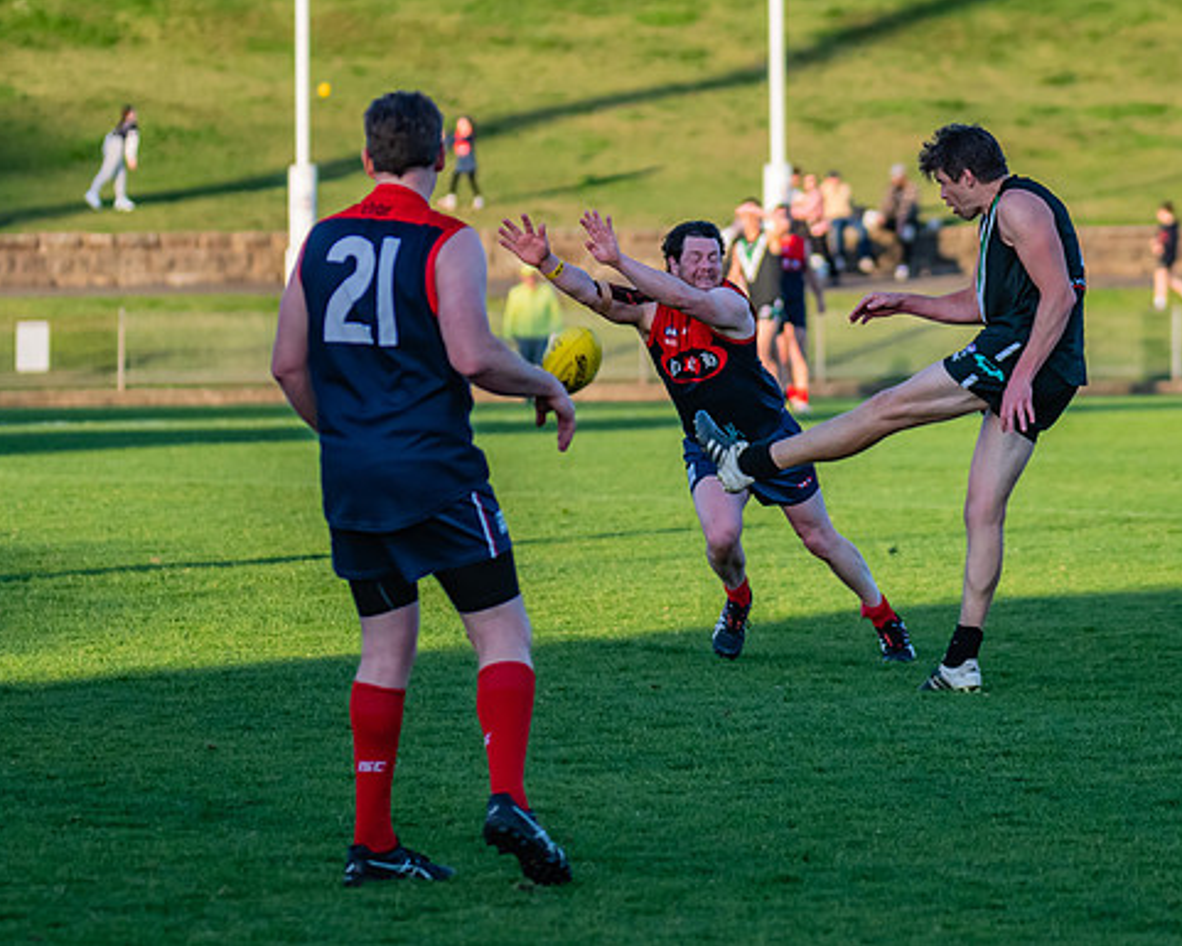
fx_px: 10812
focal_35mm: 309
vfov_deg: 5.0
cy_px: 372
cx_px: 882
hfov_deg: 6.3
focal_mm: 170
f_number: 4
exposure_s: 1/1600
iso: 800
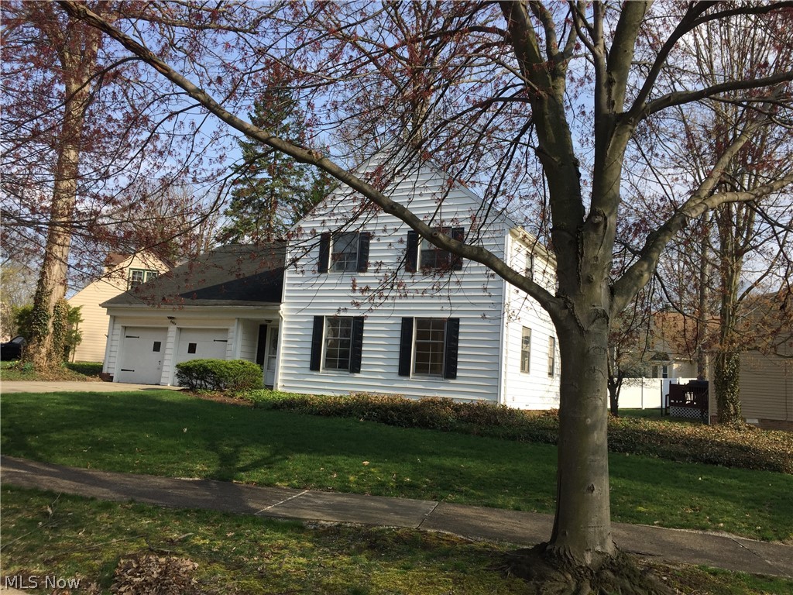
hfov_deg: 61.7
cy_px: 298
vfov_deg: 48.2
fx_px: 664
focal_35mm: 29
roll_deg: -5.0
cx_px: 396
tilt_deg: +7.3
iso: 32
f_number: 2.2
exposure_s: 1/1099
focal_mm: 4.15
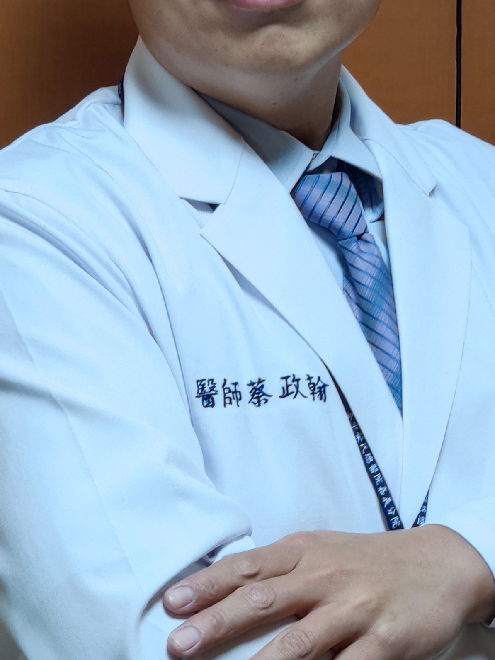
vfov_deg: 19.0
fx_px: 1964
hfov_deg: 14.4
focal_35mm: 103
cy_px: 209
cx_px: 297
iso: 202
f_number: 2
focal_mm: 8.16
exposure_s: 1/50
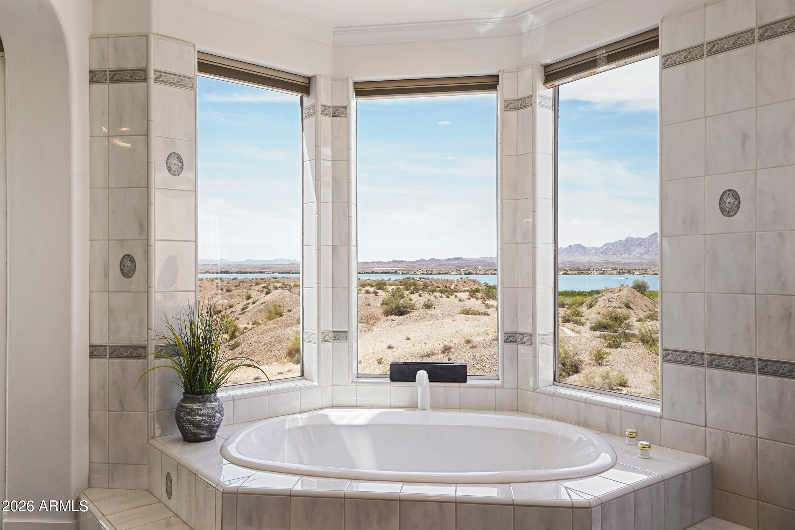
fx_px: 596
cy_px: 265
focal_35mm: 27
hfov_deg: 67.4
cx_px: 398
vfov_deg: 47.9
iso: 250
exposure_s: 1/6
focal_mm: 18
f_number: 9
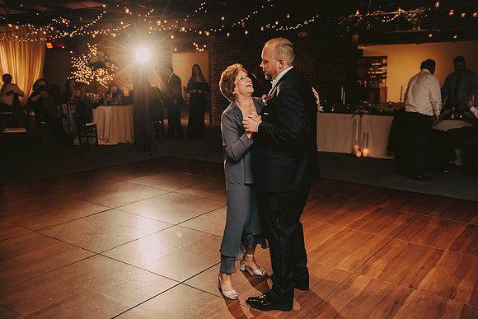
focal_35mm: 36
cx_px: 239
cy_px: 160
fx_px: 478
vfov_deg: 36.9
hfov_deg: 53.1
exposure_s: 1/200
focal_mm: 36
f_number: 3.2
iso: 2000
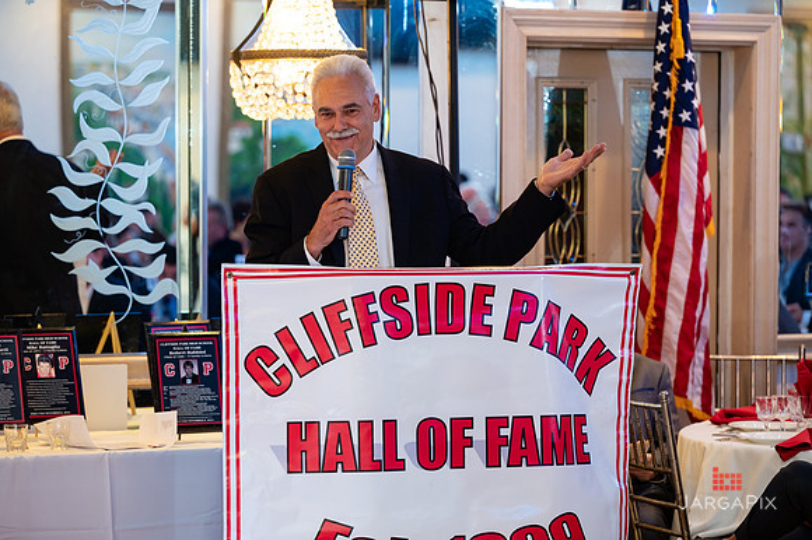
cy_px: 267
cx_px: 402
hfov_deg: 16.0
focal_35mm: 128
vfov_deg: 10.7
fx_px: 2892
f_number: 3.2
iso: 1250
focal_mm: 125
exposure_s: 1/125
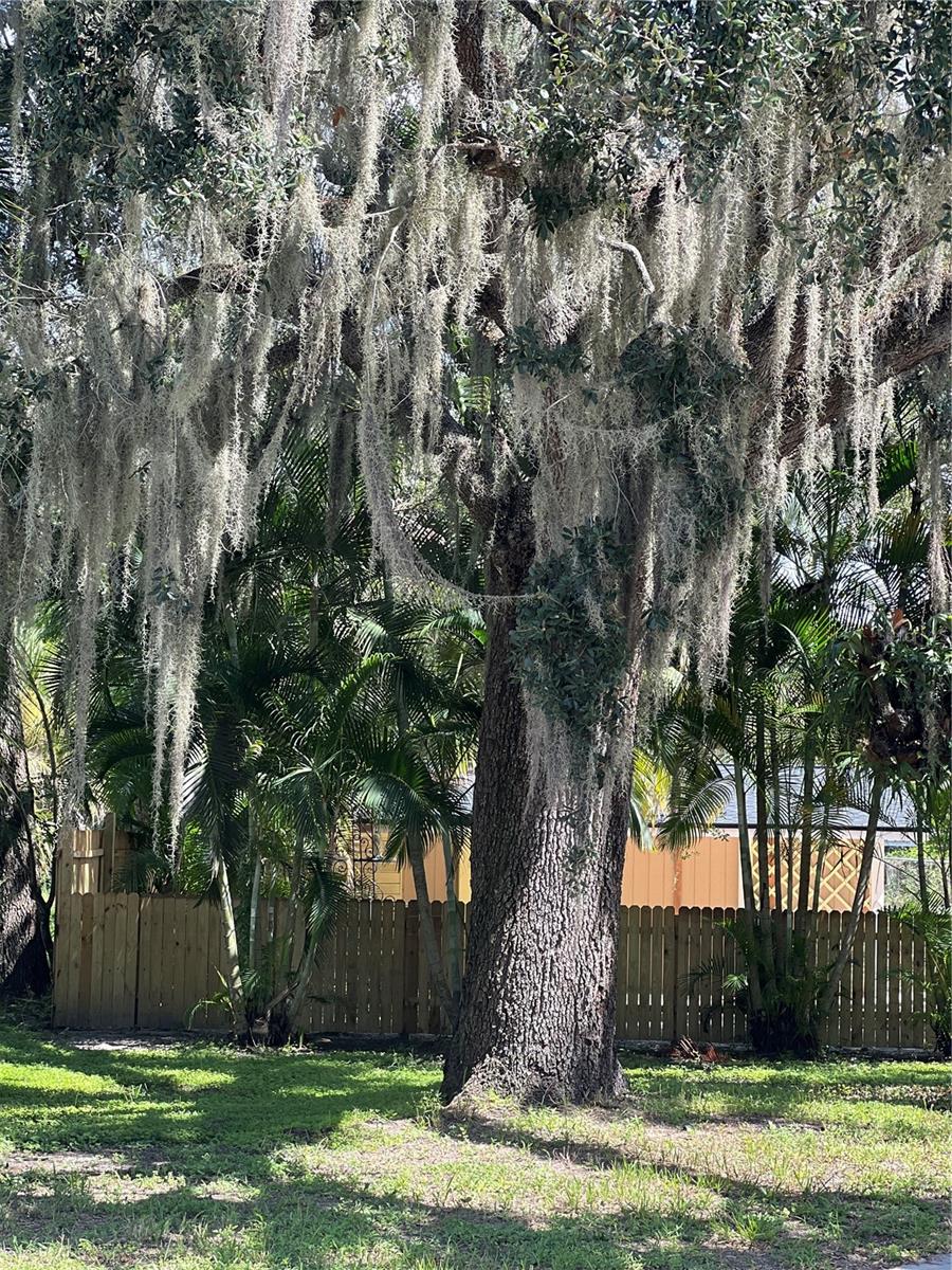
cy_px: 635
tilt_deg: +8.8
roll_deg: +1.9
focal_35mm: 77
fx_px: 2824
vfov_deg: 25.3
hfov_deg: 19.1
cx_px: 476
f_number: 2.8
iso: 40
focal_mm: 9
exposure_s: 1/121
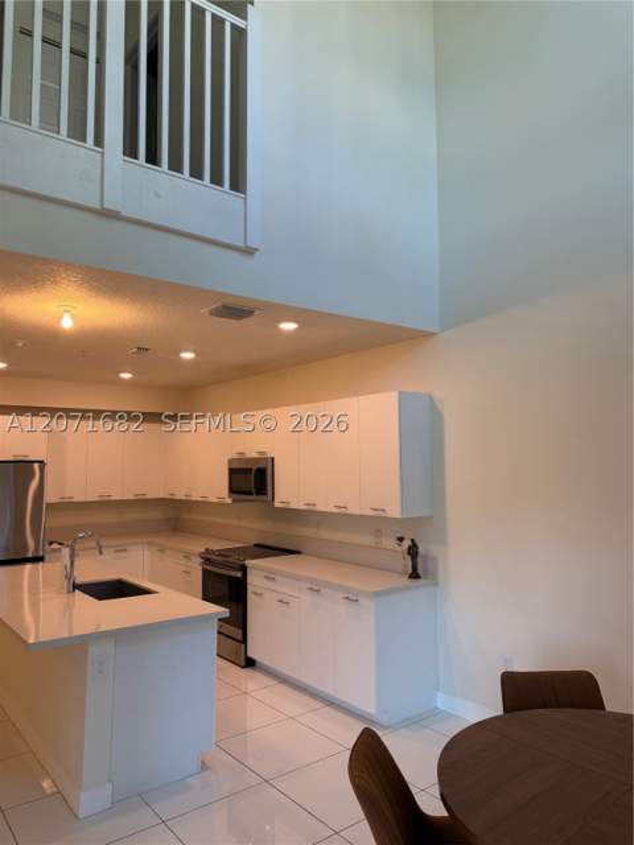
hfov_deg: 56.8
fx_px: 586
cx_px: 317
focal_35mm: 24
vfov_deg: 71.6
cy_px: 422
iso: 125
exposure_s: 1/150
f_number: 1.78
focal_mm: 6.76
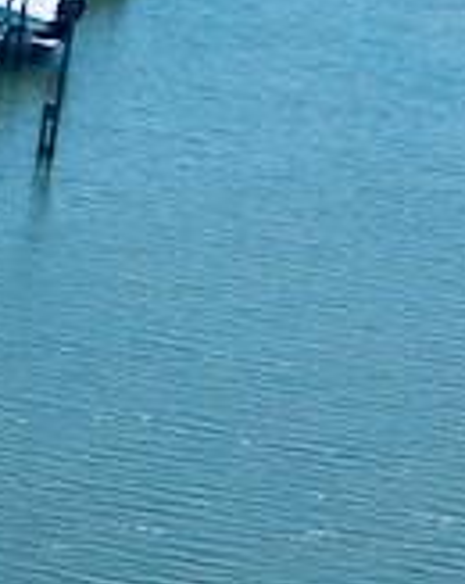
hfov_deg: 7.4
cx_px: -941
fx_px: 3171
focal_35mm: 184
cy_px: 416
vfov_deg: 10.5
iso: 150
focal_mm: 6.72
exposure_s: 1/3000
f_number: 1.7
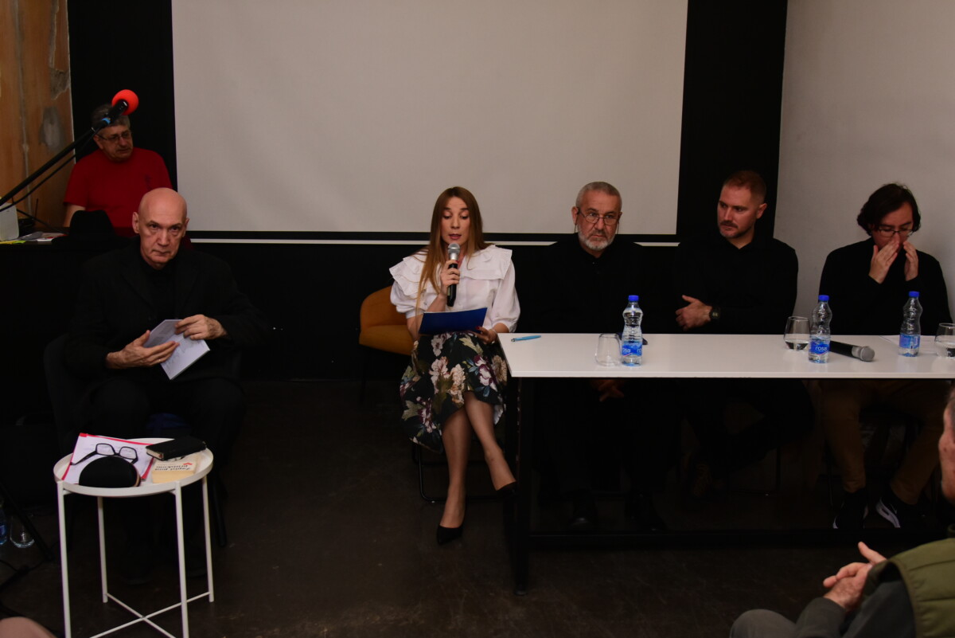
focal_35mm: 36
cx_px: 478
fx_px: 955
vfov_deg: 36.9
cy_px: 319
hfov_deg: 53.1
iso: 1250
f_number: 4.5
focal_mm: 24
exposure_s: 1/200
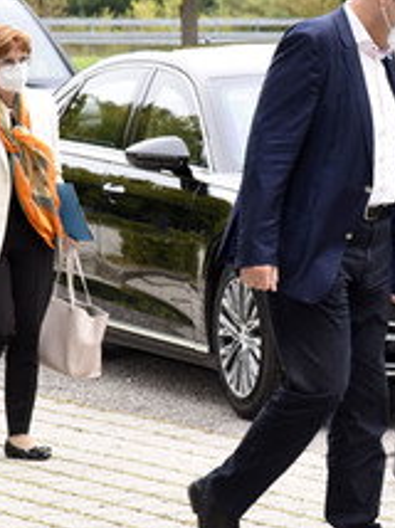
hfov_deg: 6.1
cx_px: 488
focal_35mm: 243
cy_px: 266
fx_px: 3705
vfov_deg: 8.2
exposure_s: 1/160
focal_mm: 120
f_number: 8
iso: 500
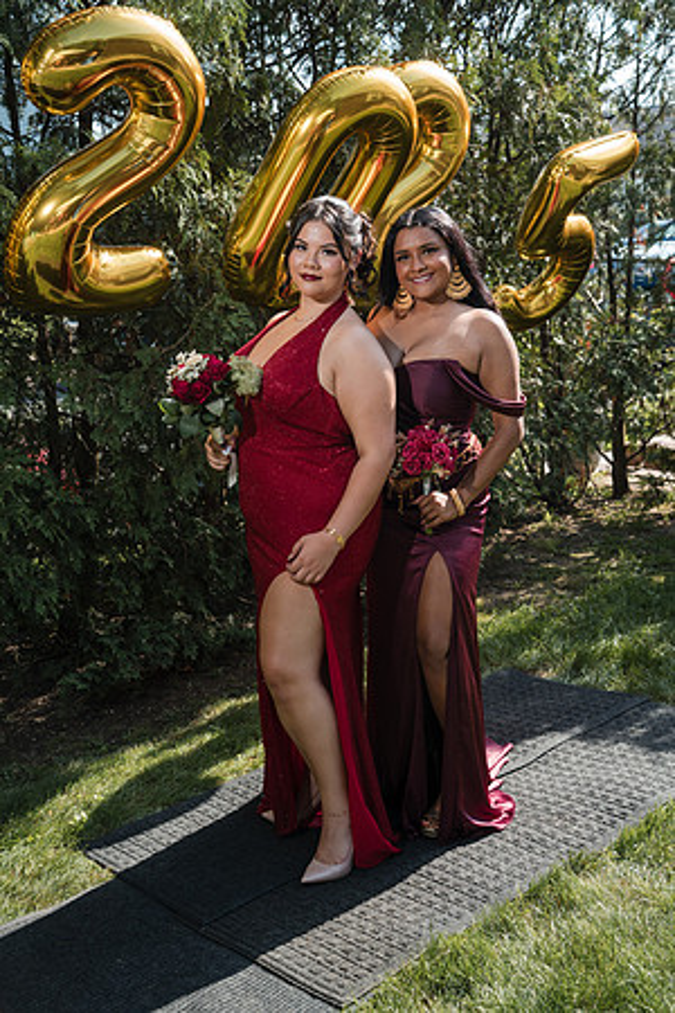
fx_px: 1209
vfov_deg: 45.4
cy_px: 506
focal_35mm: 43
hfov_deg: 31.2
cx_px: 338
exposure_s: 1/250
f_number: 5
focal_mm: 43
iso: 160
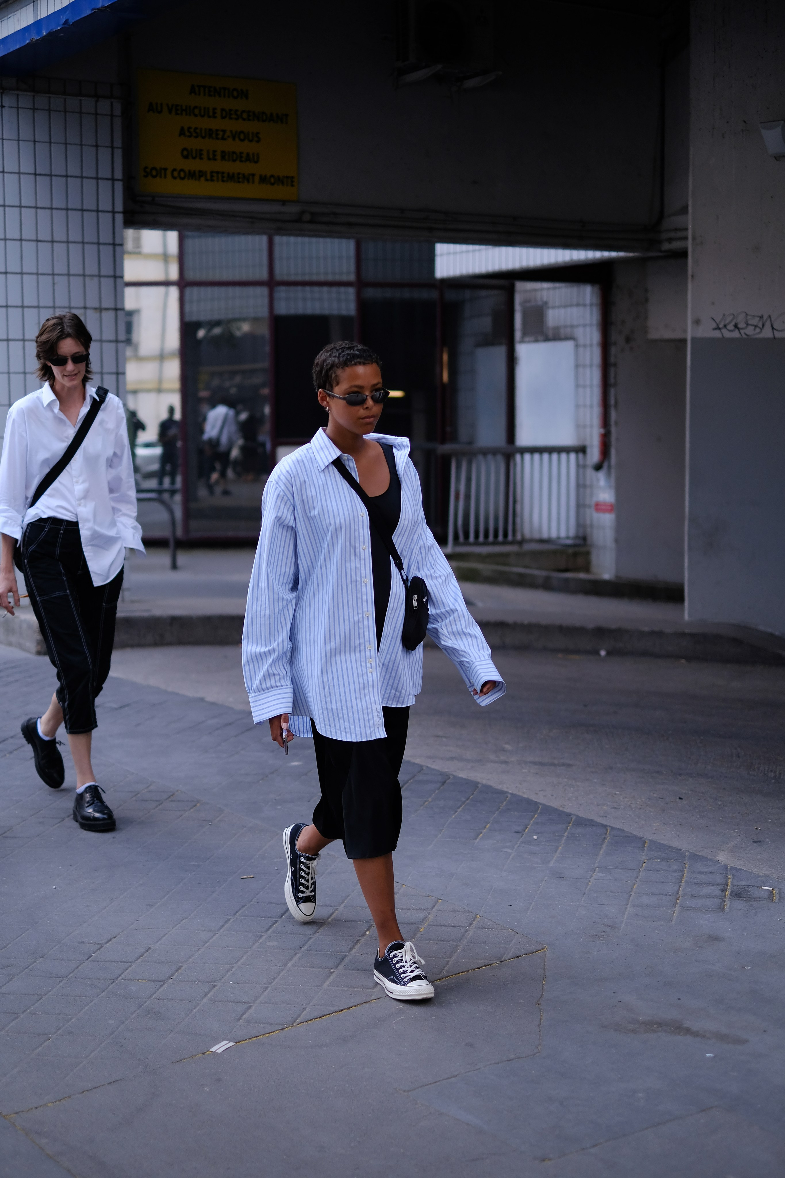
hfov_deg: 25.5
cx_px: 392
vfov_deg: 37.5
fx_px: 1733
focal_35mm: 53
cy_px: 589
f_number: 1.4
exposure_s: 1/2000
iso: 320
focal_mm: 35
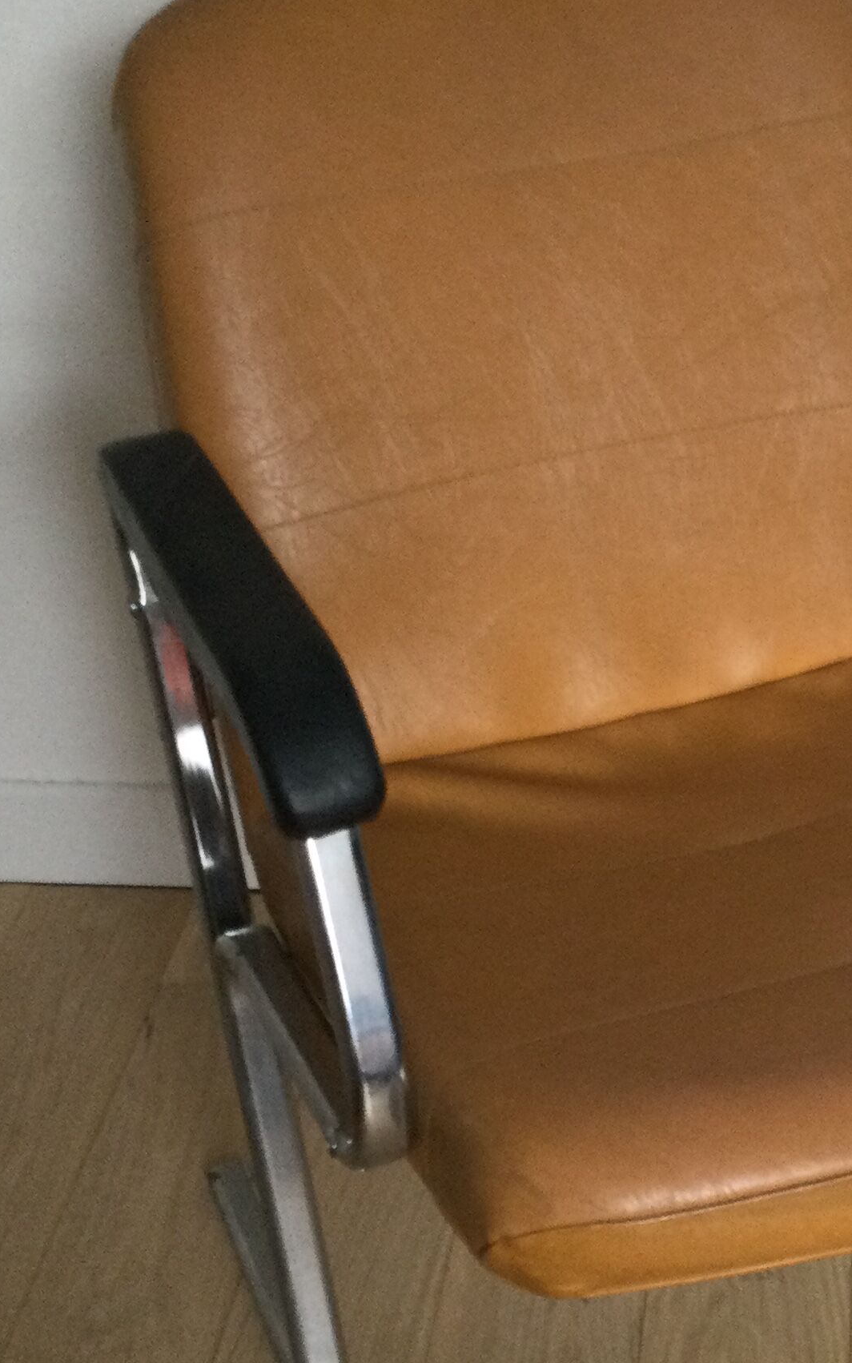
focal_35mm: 63
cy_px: 831
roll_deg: +2.3
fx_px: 2340
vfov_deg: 32.4
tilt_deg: -33.3
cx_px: 754
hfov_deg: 20.3
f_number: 2.4
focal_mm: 3.3
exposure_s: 1/33
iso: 100
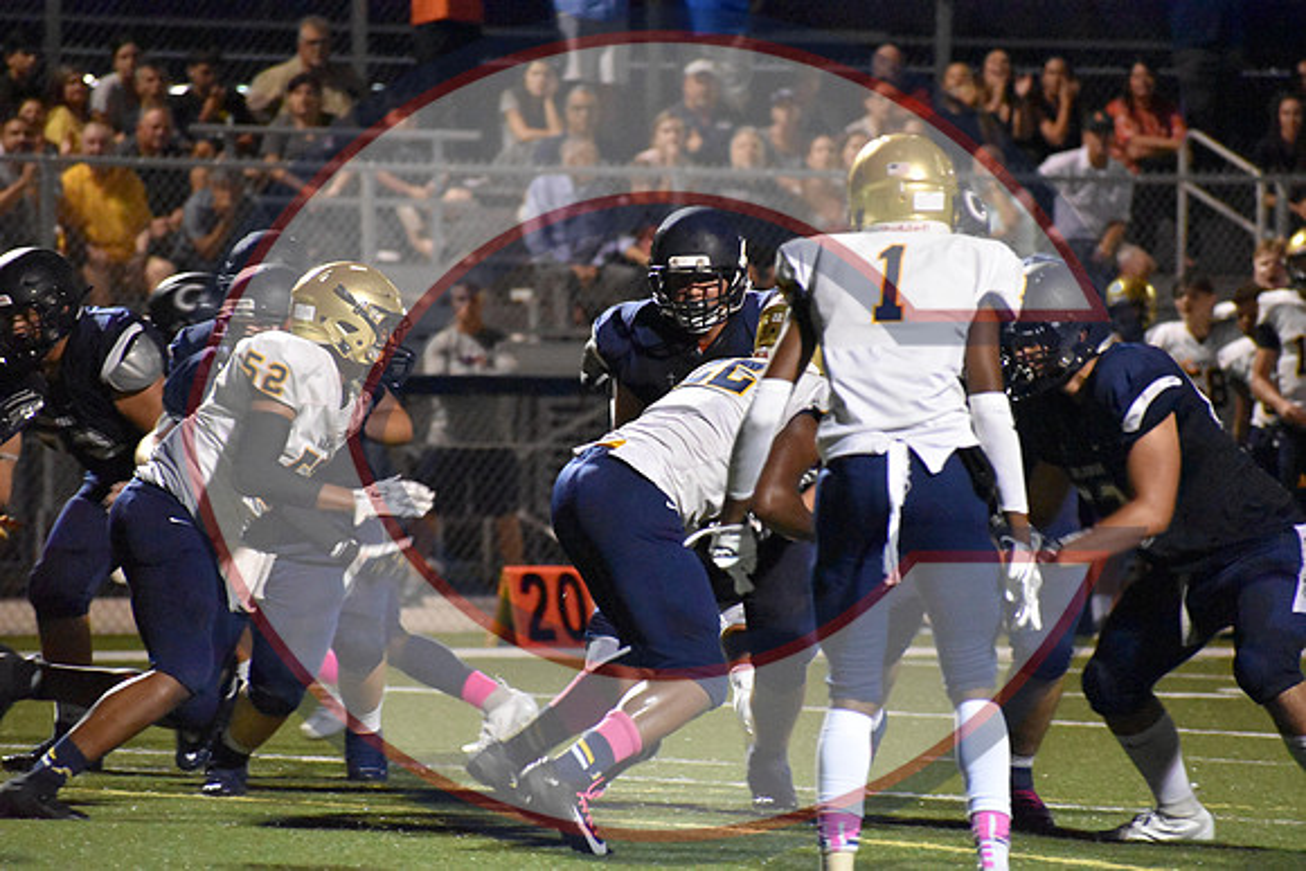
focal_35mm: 360
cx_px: 653
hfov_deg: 5.7
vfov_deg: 3.8
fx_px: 13062
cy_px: 436
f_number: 6
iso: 12800
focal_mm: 240
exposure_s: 1/250
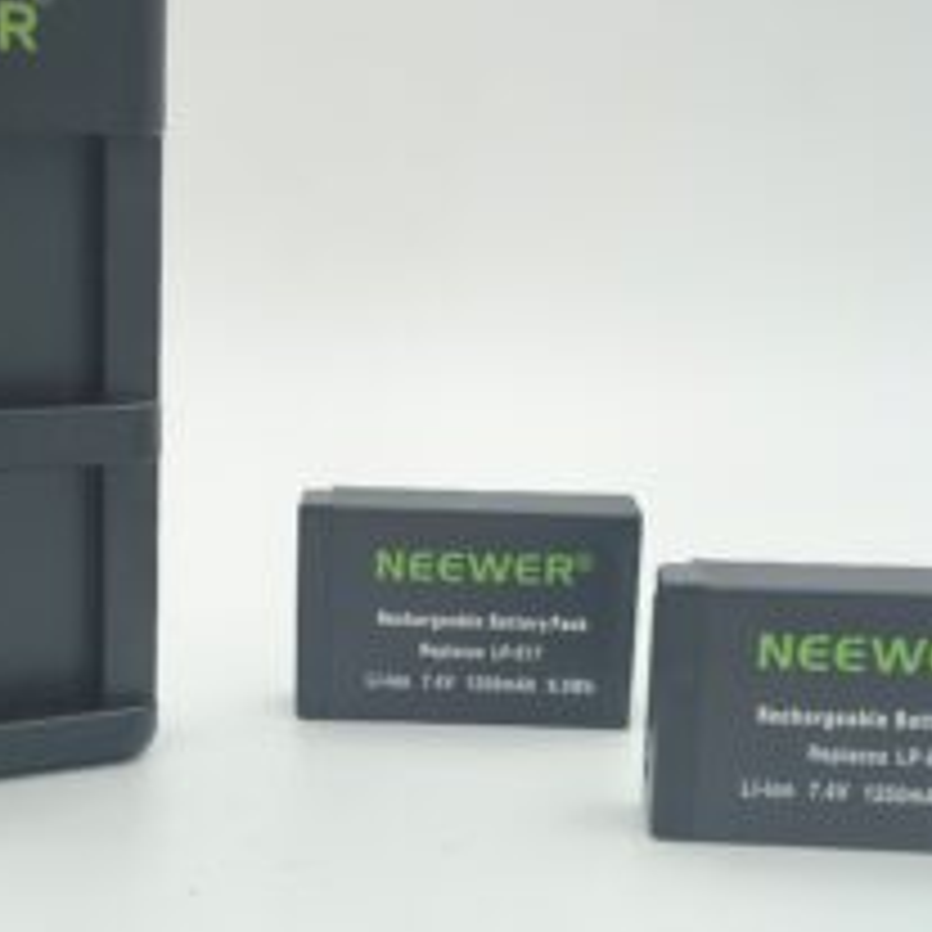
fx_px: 1249
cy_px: 383
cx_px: 297
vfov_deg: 40.8
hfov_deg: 40.3
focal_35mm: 41
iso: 100
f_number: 1.8
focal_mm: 5.56
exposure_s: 1/512
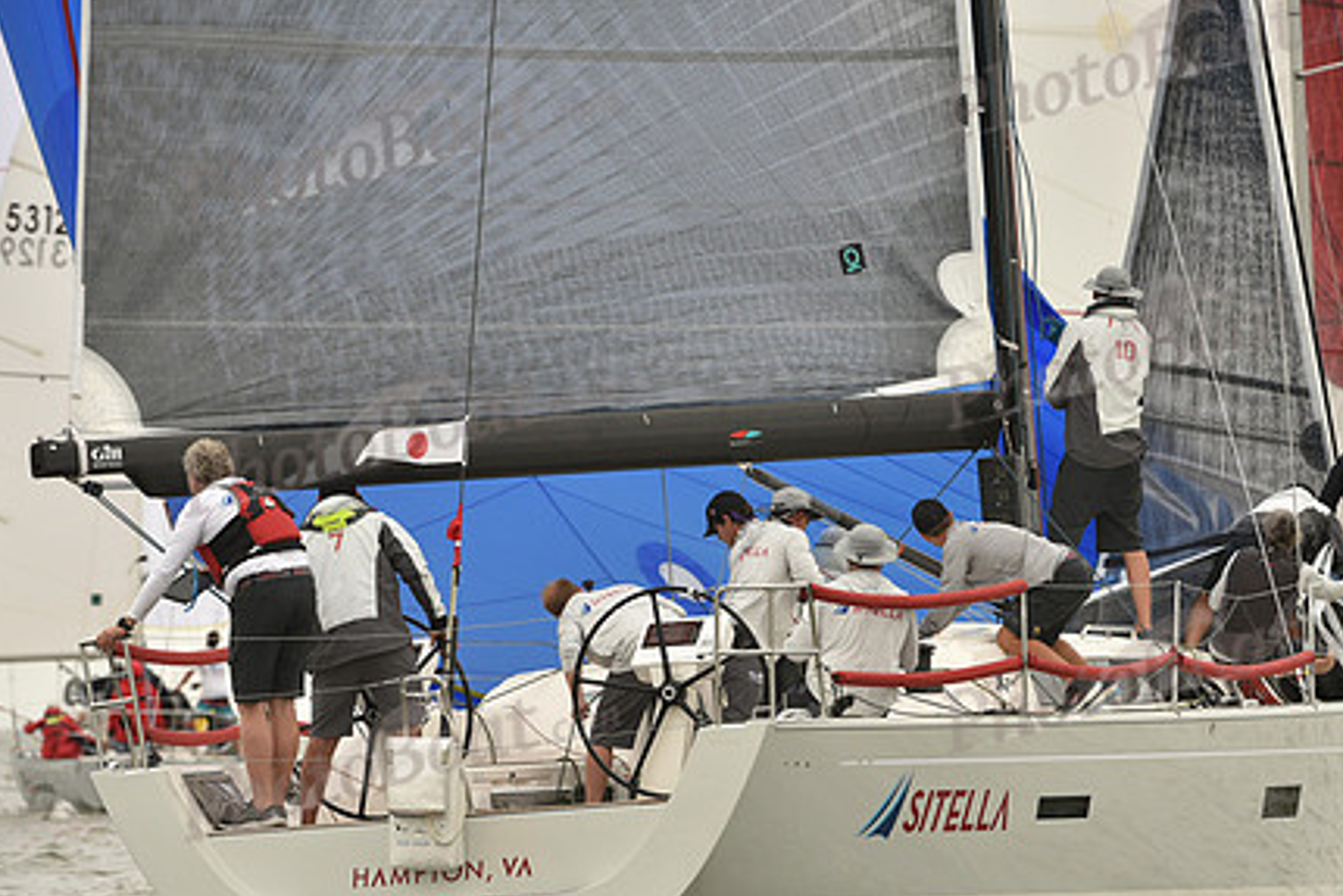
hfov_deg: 4.9
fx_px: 15598
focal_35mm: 418
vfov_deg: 3.3
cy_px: 554
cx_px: 784
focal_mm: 310
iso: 400
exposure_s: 1/800
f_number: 7.1
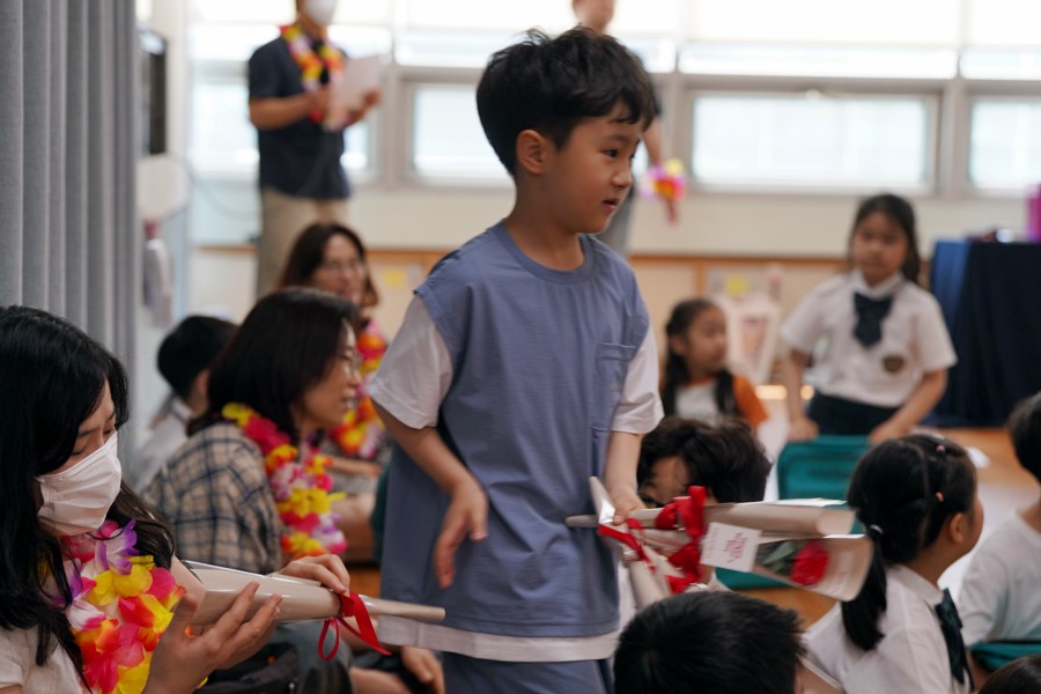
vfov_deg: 16.1
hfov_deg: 23.9
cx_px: 520
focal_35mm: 85
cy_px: 347
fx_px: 2458
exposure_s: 1/100
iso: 400
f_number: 4
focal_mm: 85
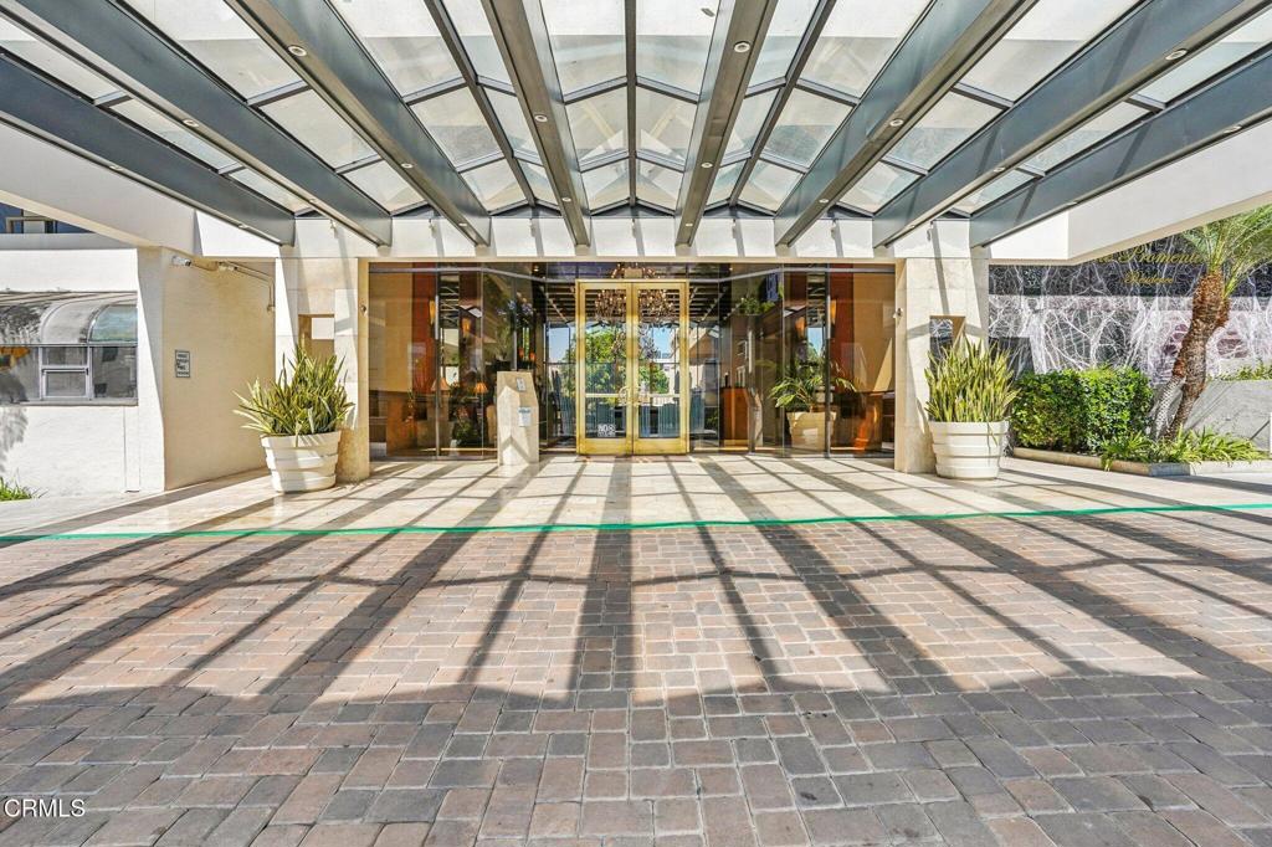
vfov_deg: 73.7
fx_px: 565
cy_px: 424
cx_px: 636
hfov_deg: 96.8
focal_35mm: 16
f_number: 8
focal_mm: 16
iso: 800
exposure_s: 1/1000
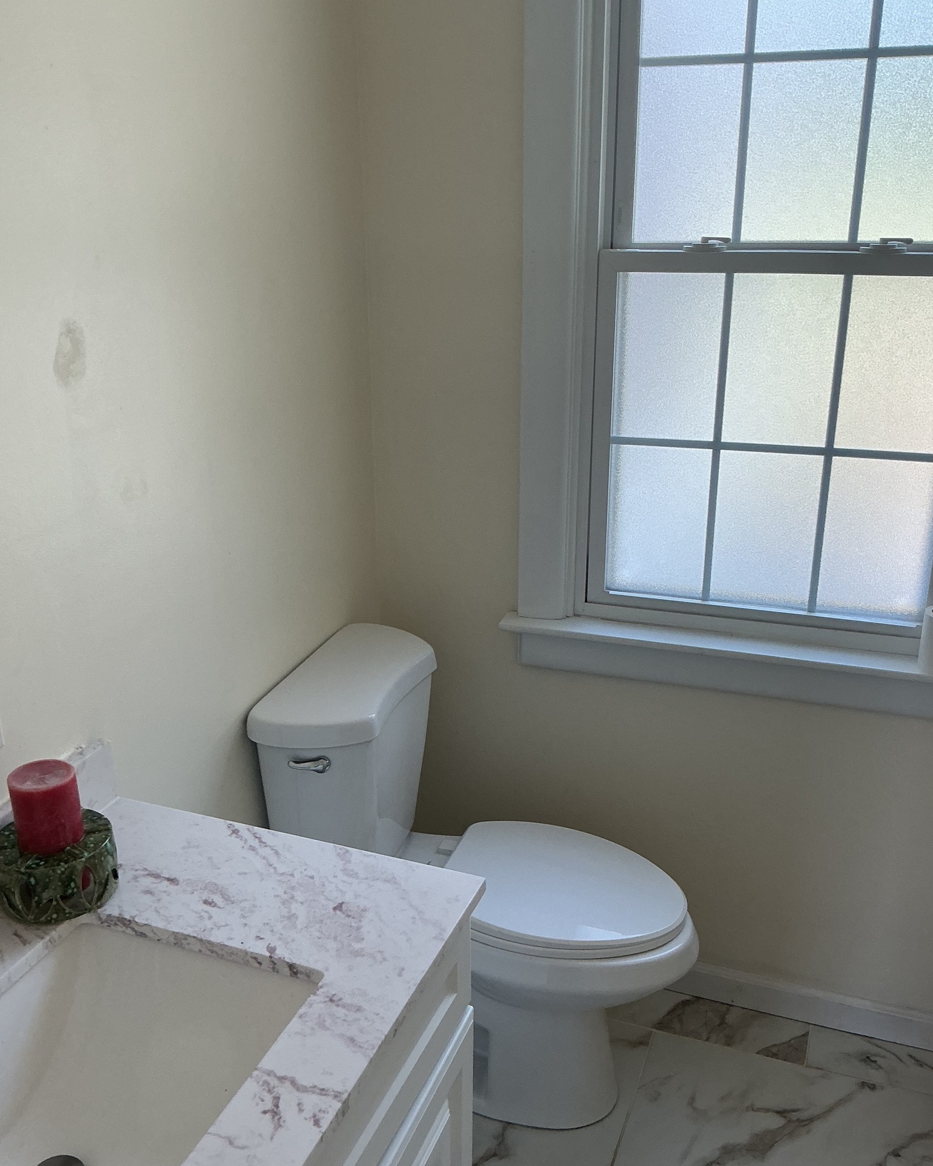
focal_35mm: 35
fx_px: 1208
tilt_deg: -21.8
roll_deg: +1.6
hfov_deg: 42.2
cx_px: 419
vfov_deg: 51.4
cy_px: 649
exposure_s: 1/120
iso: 40
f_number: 1.8
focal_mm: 3
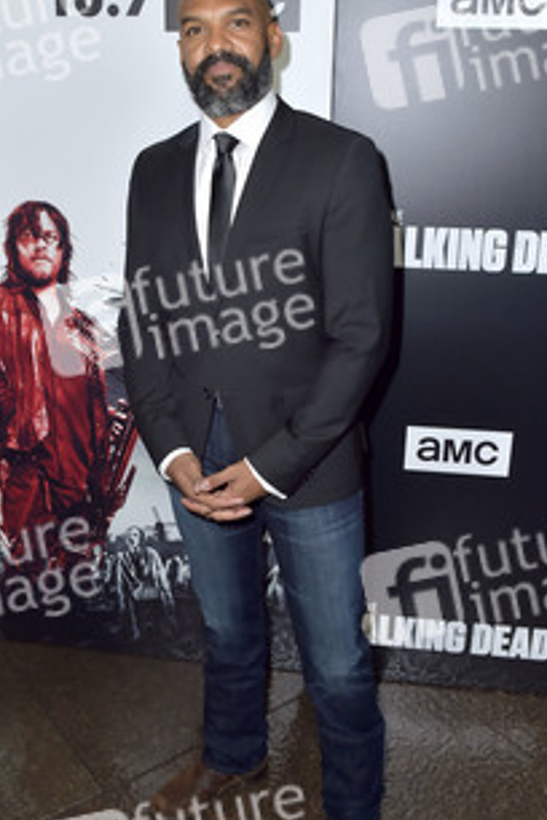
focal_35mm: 34
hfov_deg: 38.9
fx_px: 775
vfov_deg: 55.7
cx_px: 256
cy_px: 448
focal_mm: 26
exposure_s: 1/200
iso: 500
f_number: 5
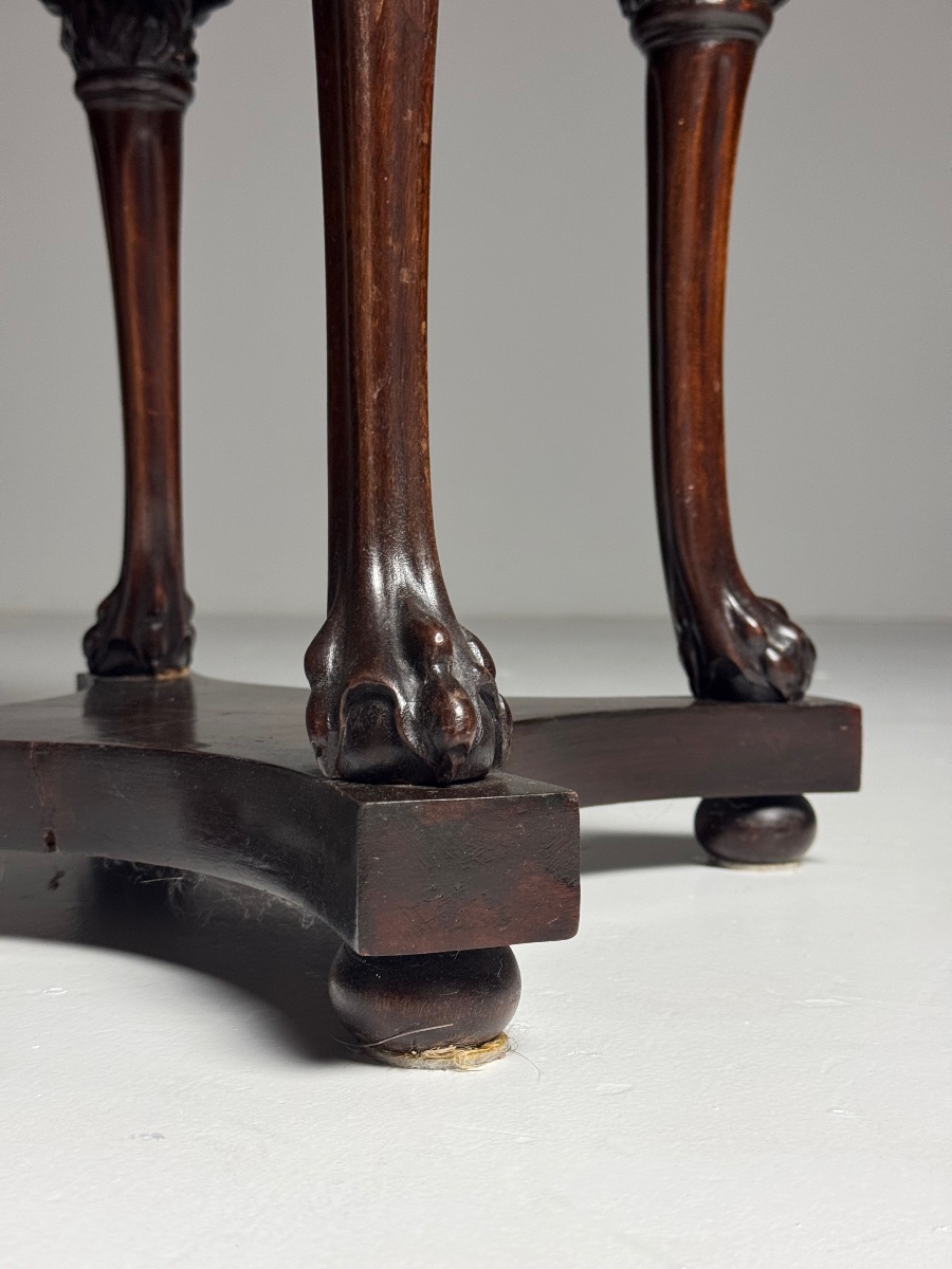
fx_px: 1760
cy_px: 634
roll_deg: +0.5
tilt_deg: -2.3
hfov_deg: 30.3
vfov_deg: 39.7
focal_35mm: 48
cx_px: 476
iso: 200
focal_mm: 6.76
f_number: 1.78
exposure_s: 1/50
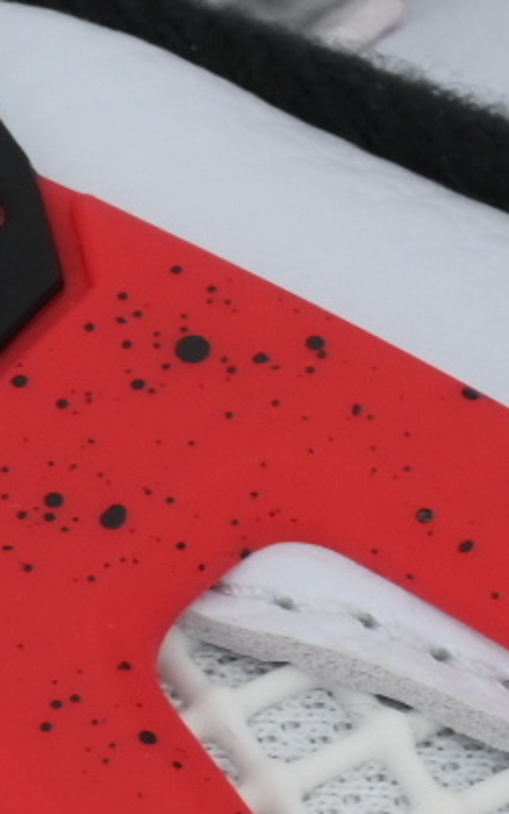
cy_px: 577
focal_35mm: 362
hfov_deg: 3.5
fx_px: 8032
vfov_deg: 5.8
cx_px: -1158
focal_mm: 34
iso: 400
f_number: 11
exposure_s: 1/100
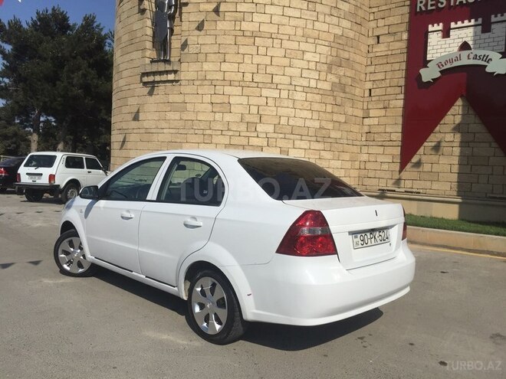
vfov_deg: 48.2
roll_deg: -2.6
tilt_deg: -3.4
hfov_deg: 61.7
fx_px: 424
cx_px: 253
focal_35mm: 29
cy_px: 190
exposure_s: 1/6623
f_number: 2.2
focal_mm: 4.15
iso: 32
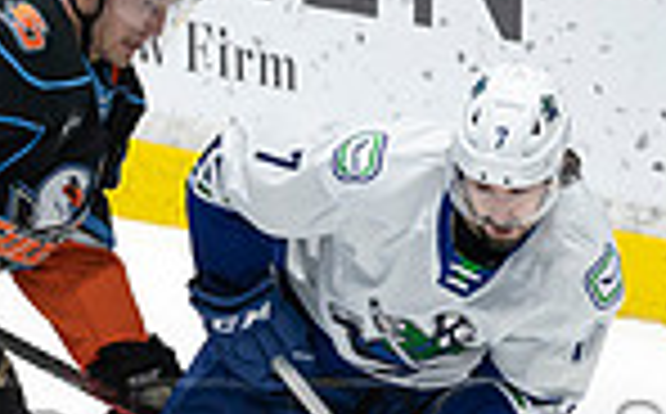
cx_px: -187
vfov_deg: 1.5
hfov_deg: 2.3
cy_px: 455
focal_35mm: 899
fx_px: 16293
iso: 1600
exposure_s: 1/640
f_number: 4
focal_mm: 200
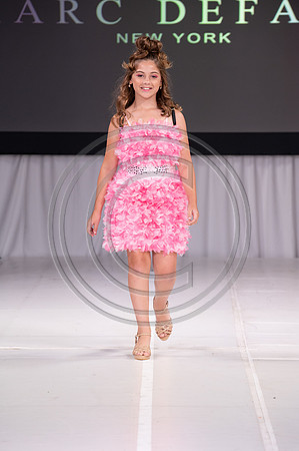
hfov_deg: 7.8
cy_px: 226
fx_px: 2185
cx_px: 150
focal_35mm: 175
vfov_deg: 11.8
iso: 2000
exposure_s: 1/400
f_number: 5.6
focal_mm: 175
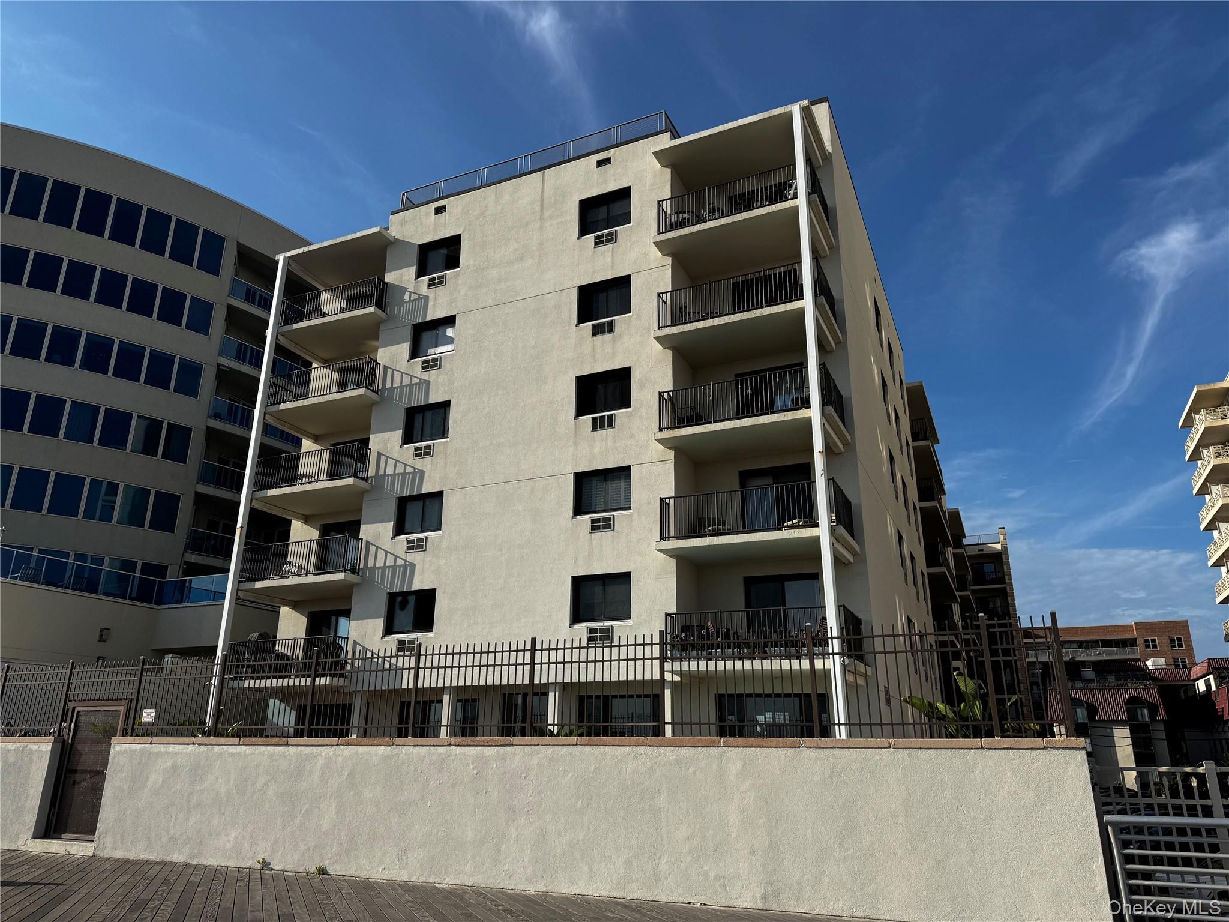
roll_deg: -1.1
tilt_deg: +19.2
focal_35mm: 24
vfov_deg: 56.8
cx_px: 614
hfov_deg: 71.6
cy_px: 461
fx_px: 852
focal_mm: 6.76
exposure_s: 1/5814
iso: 80
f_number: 1.78
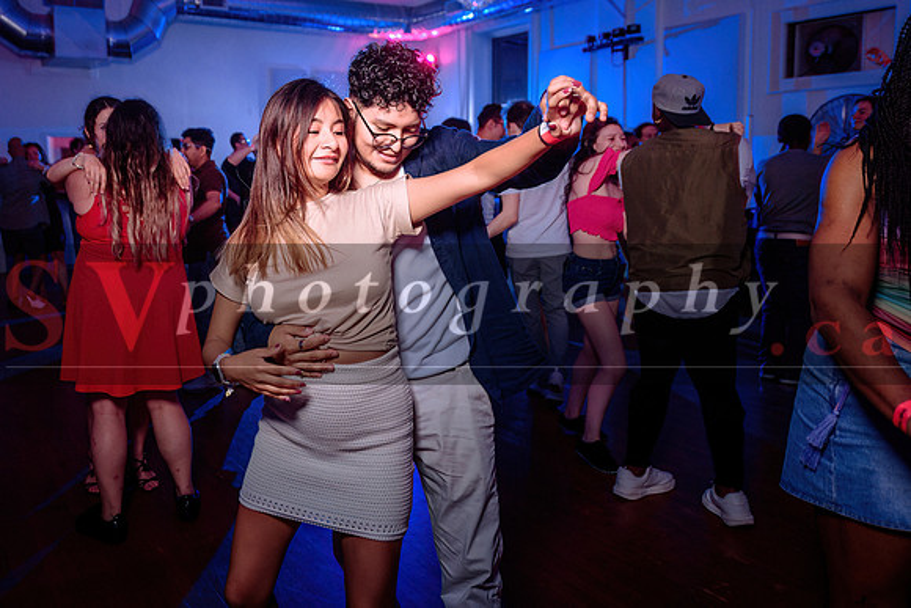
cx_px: 332
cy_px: 222
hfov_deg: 60.2
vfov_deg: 42.6
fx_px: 772
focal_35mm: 30
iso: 800
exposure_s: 1/50
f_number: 3.2
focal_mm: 24
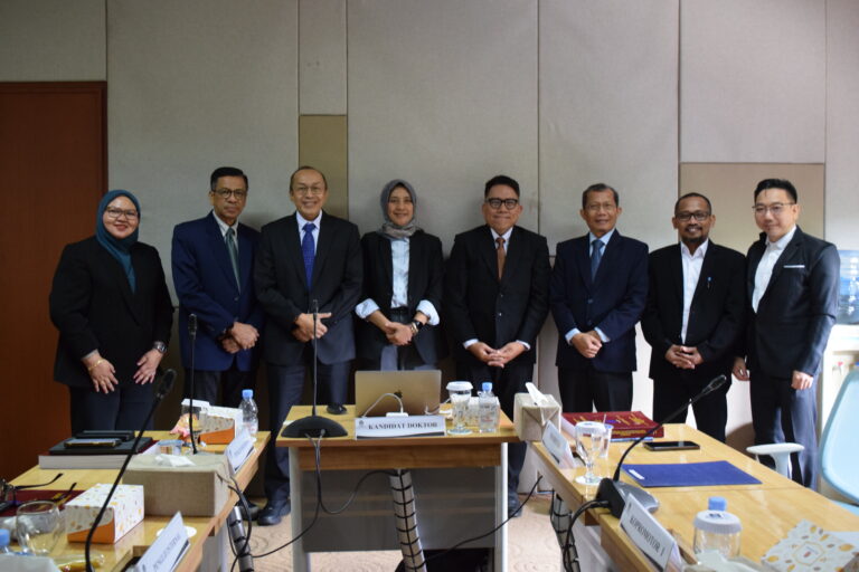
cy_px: 286
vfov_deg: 36.9
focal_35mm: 36
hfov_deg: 53.1
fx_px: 859
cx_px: 430
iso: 2000
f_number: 6.3
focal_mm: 24
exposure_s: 1/40
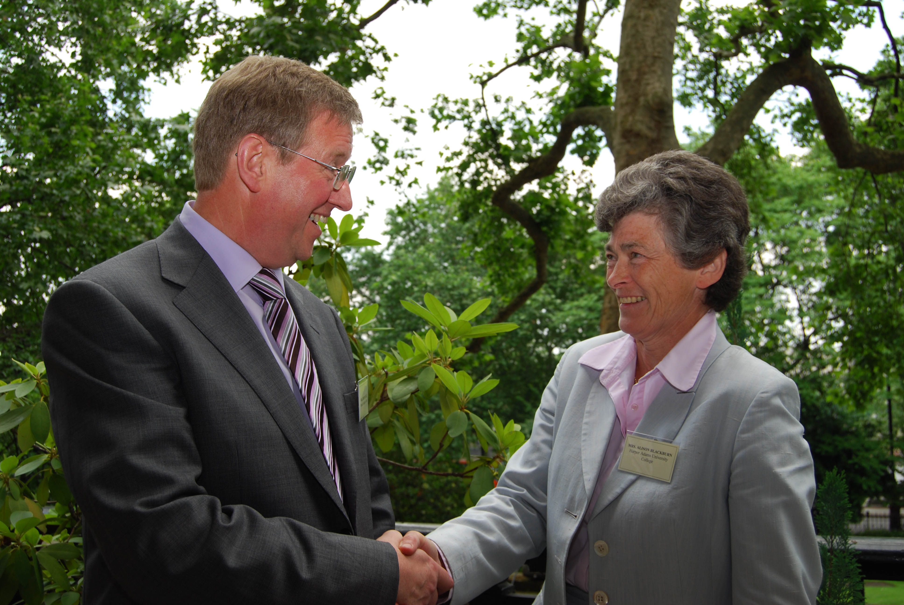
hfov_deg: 49.5
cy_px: 302
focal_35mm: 39
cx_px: 452
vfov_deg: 34.3
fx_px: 981
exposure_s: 1/125
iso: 140
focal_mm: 26
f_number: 5.6
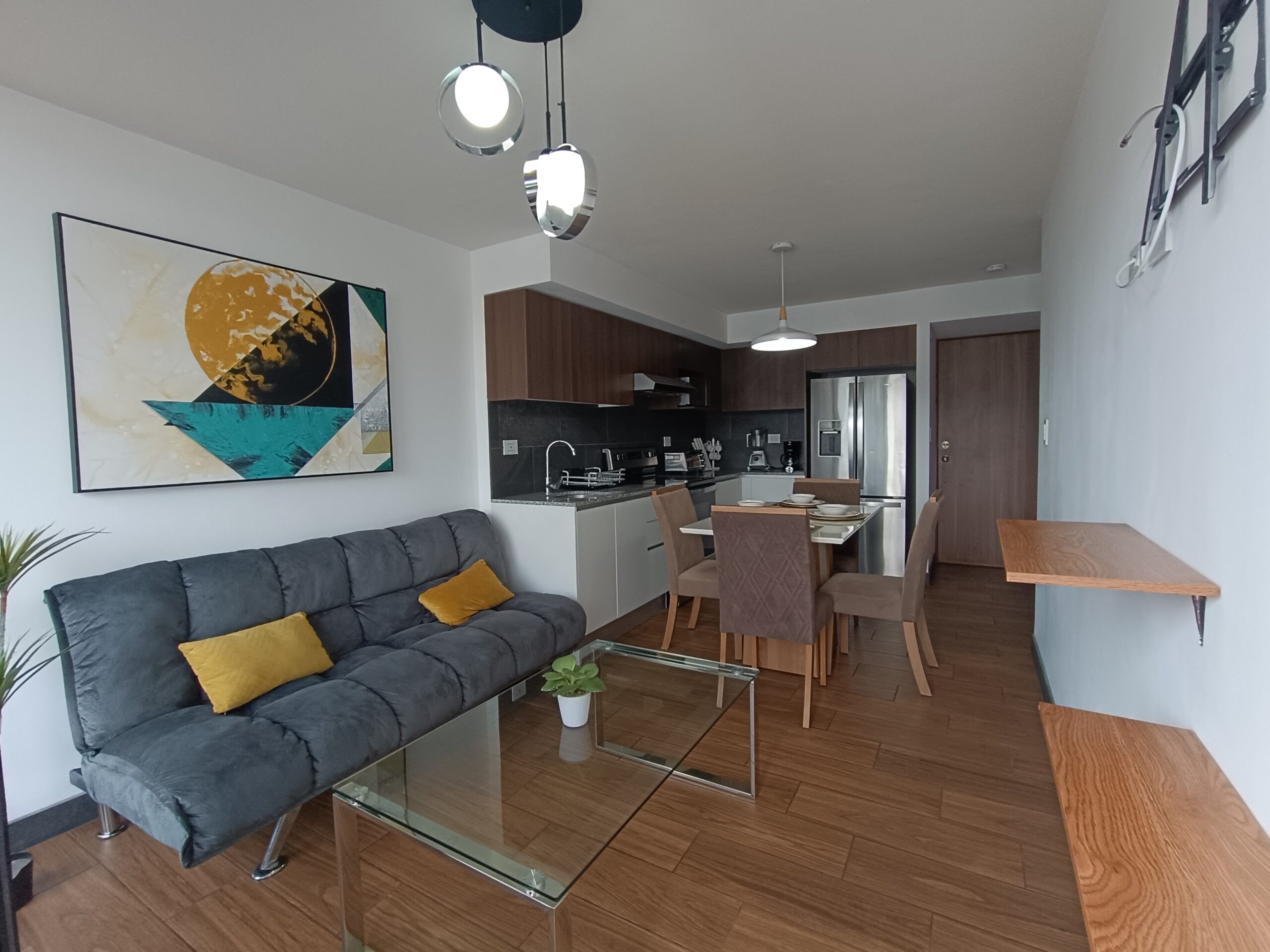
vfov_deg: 78.1
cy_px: 476
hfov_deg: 94.5
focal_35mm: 16
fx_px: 587
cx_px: 635
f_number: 2.2
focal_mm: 1.66
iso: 154
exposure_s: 1/100
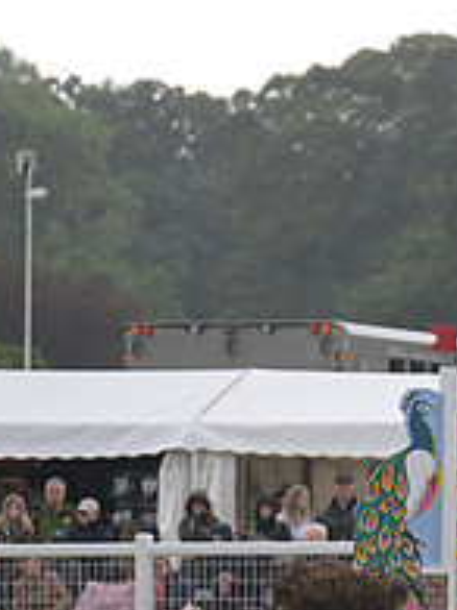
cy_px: 389
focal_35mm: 572
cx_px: 814
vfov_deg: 3.5
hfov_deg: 2.6
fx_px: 10080
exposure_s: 1/1250
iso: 1600
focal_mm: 200
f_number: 4.5
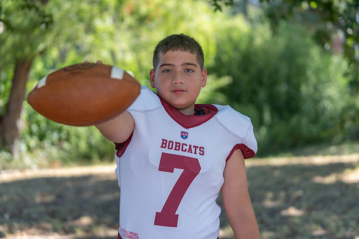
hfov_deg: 28.8
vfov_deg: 19.5
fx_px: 698
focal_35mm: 70
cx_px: 180
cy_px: 120
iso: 125
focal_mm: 70
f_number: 2.8
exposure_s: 1/320
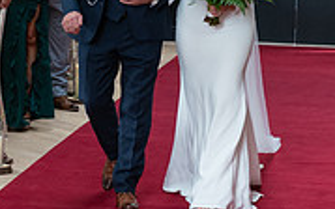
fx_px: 1753
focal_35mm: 192
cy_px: -5
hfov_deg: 10.9
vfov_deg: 6.8
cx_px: 176
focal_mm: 58
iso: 640
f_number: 3.5
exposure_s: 1/160
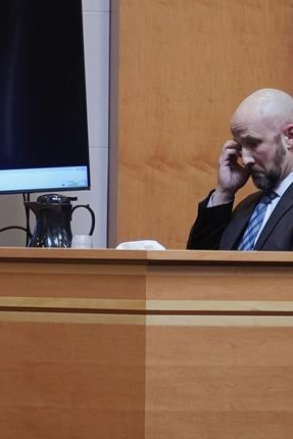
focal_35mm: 251
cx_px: 84
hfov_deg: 5.5
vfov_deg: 8.2
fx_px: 3062
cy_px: 219
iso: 1600
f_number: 4
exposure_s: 1/200
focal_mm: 111
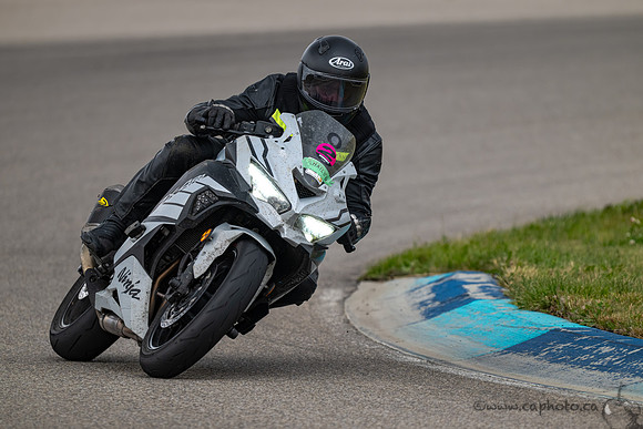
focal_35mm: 600
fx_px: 10719
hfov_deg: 3.4
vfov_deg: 2.3
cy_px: 214
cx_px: 322
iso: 560
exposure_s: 1/1250
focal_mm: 600
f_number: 6.3
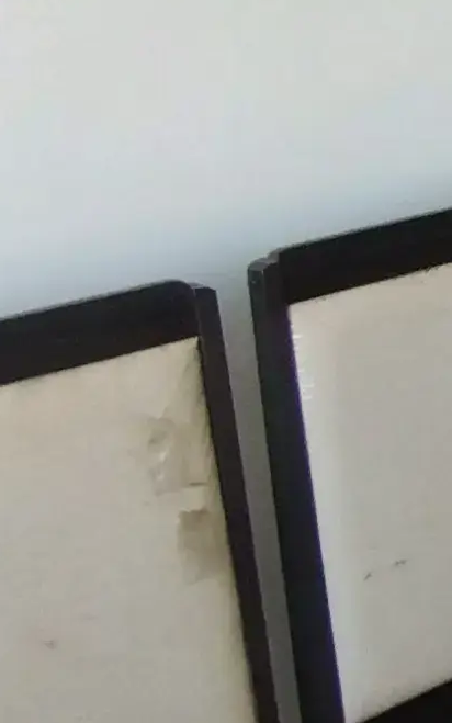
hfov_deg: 11.4
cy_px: 74
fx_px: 1655
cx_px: 1242
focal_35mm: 84
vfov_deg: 24.0
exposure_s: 1/60
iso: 173
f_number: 2.2
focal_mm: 1.66
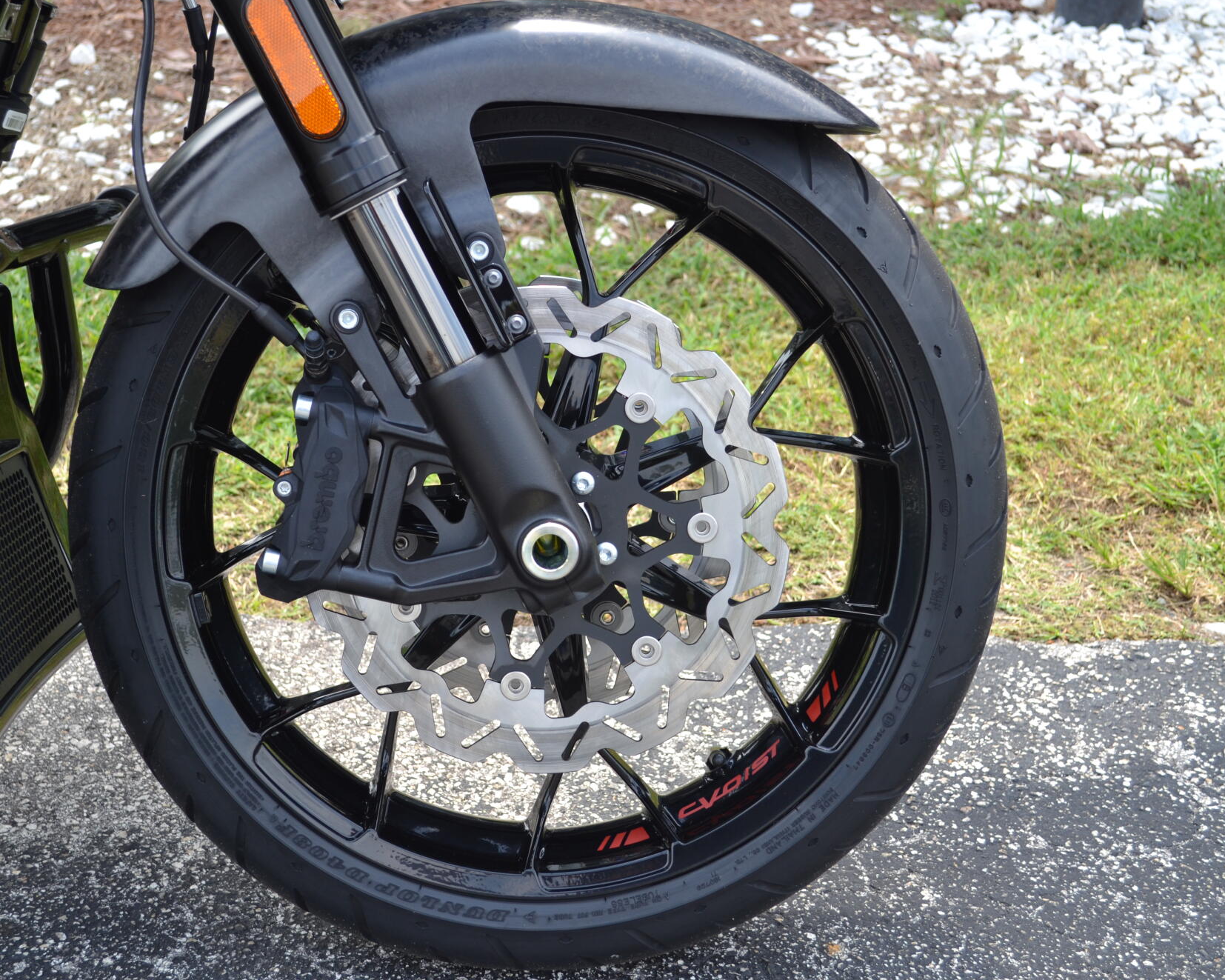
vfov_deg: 25.6
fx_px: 2160
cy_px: 490
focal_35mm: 60
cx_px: 539
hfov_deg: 31.6
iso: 110
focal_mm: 35
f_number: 5.6
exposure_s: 1/125
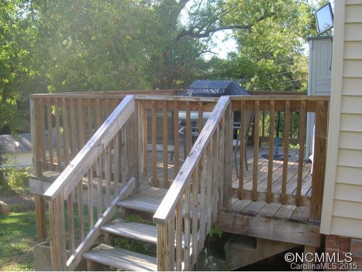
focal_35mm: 34
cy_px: 136
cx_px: 181
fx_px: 356
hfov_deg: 53.9
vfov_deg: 41.8
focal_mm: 5.7
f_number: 4.9
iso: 50
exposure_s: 1/45.5
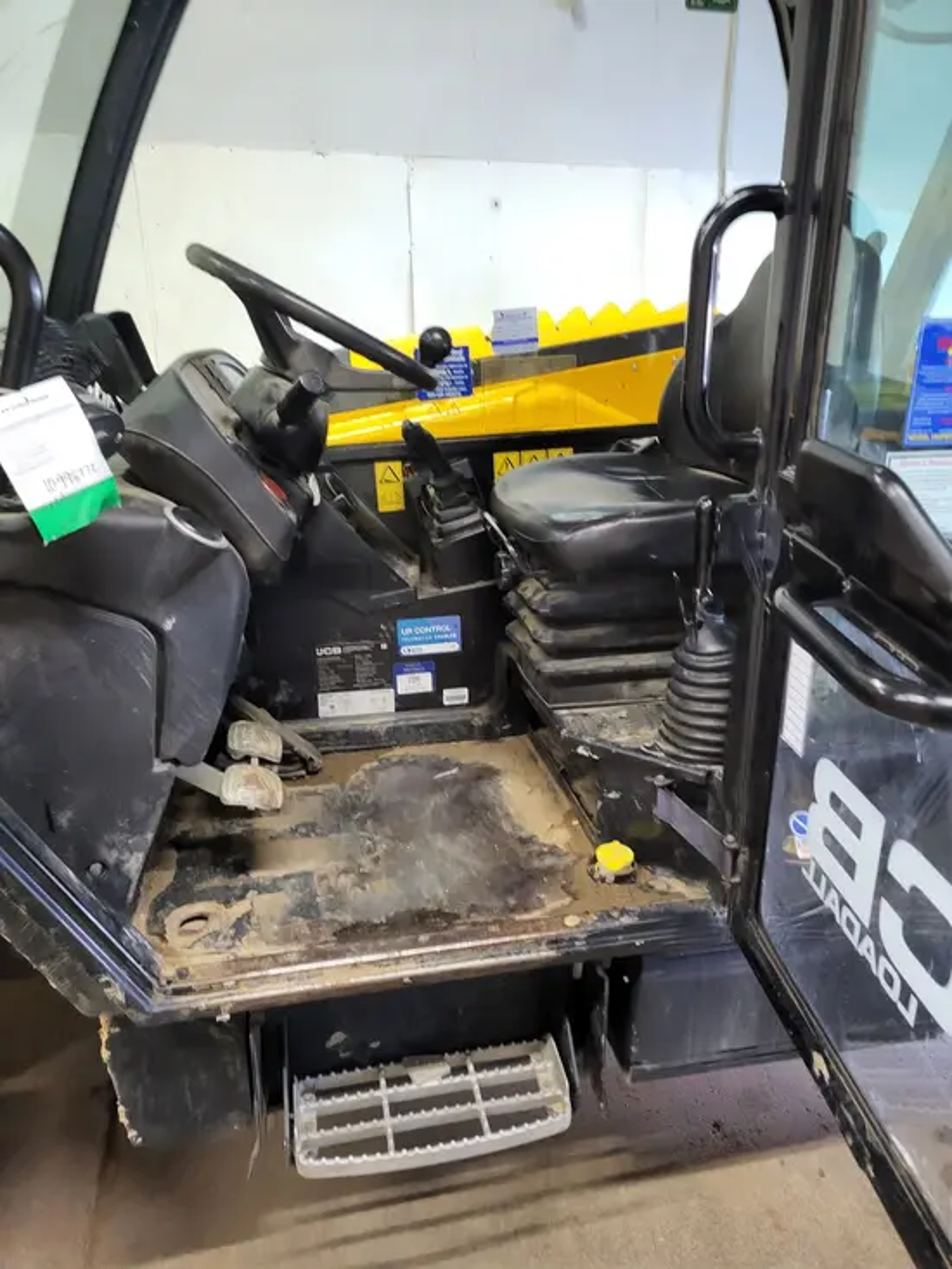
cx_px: 476
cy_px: 634
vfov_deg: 67.3
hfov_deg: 53.1
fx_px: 953
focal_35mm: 26
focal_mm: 5.4
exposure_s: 1/40
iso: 500
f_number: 1.8
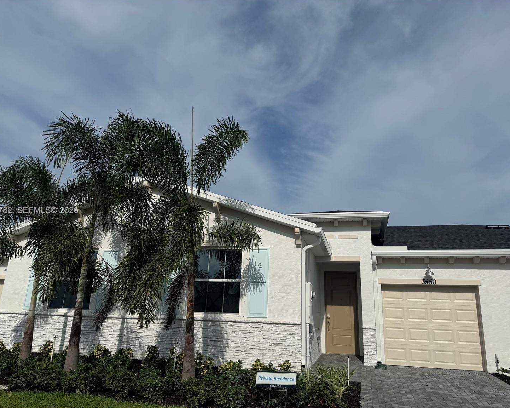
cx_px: 251
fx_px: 392
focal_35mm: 26
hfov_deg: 66.0
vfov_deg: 54.9
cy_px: 211
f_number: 1.78
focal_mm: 6.76
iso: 80
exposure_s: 1/12346
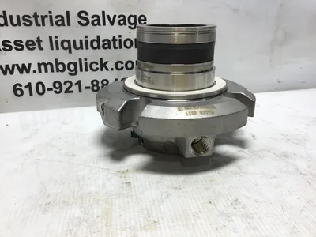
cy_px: 118
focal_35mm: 31
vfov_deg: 45.4
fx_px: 283
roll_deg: +0.7
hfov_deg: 58.4
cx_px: 158
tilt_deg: -20.6
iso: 32
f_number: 2.4
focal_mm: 3.3
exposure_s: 1/120
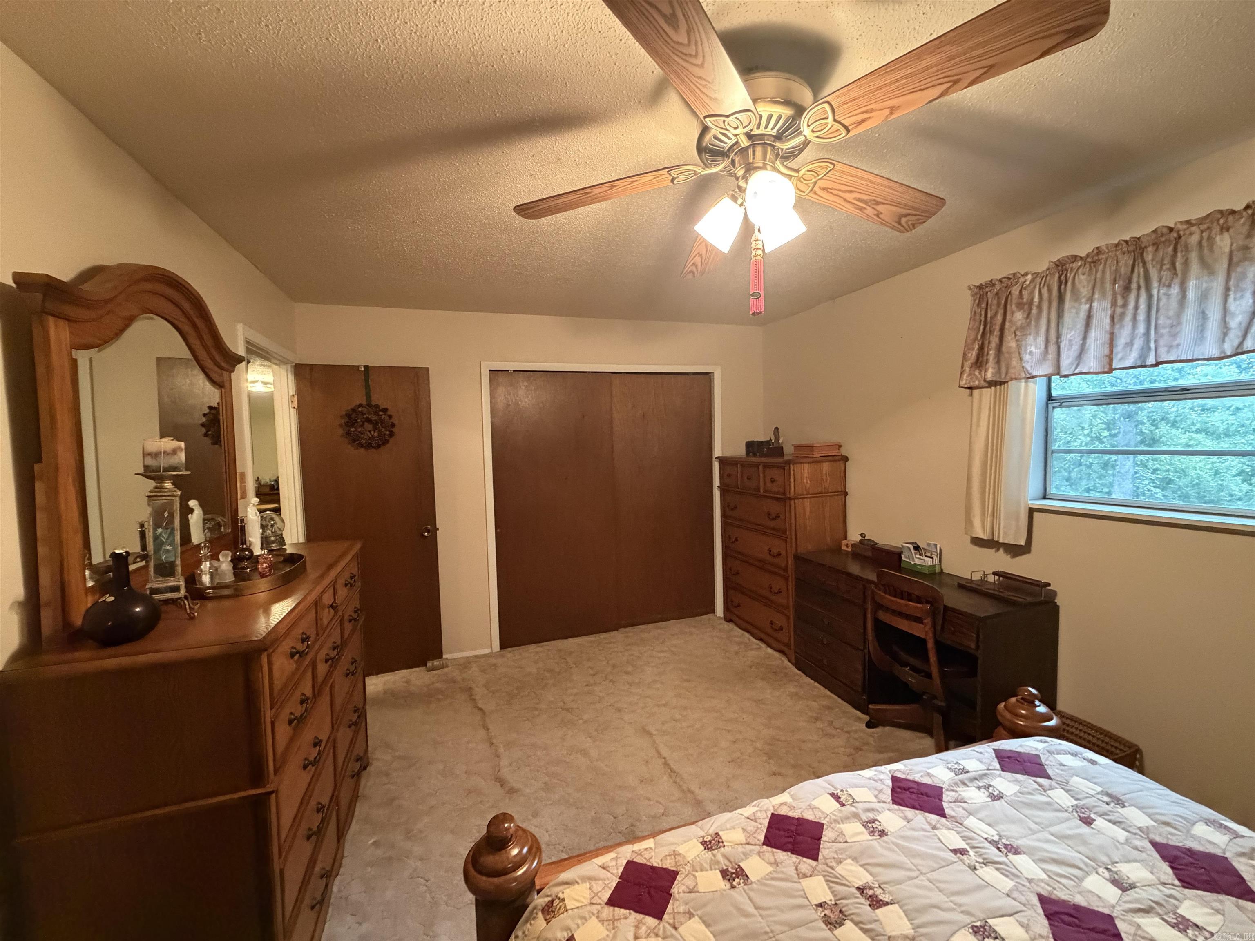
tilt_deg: -2.9
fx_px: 508
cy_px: 470
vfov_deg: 85.7
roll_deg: +1.3
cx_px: 628
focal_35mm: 14
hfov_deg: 102.1
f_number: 2.2
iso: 1000
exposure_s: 1/60
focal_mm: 2.22
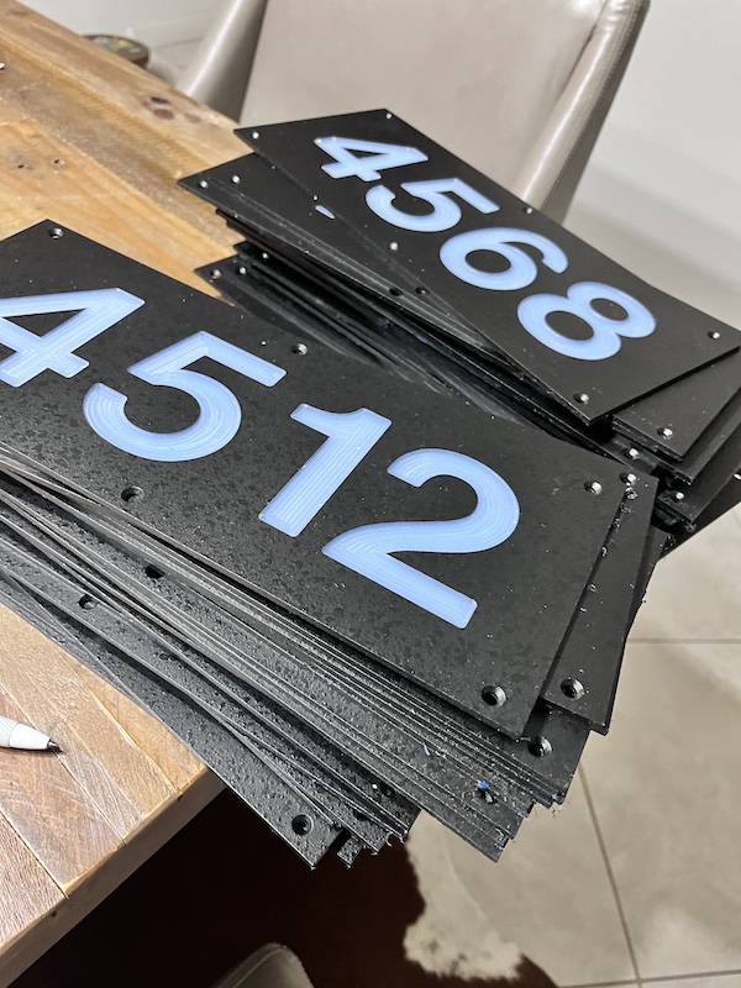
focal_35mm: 26
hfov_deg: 53.1
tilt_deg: -43.4
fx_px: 742
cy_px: 494
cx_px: 370
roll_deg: -13.0
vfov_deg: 67.3
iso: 500
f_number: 1.6
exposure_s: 1/40
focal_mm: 5.1
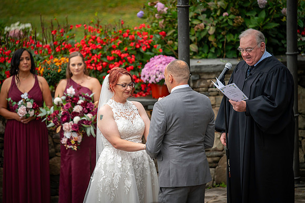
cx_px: 152
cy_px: 102
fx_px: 1693
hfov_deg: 10.3
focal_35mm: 200
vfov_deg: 6.9
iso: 320
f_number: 3.2
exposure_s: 1/160
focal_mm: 200
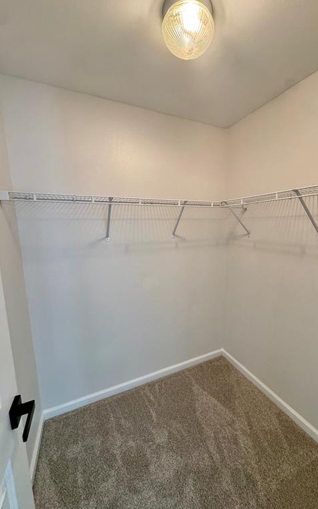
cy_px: 255
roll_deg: +1.1
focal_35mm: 15
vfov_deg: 101.5
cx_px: 187
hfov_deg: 74.2
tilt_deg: -9.1
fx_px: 208
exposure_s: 1/120
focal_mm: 2.22
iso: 250
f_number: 2.2
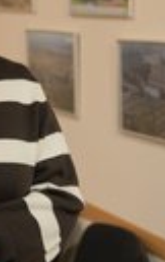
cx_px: 55
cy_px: 92
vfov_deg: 17.3
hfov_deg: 10.9
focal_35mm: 120
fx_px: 861
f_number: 2.8
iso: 125
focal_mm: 38
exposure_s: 1/60
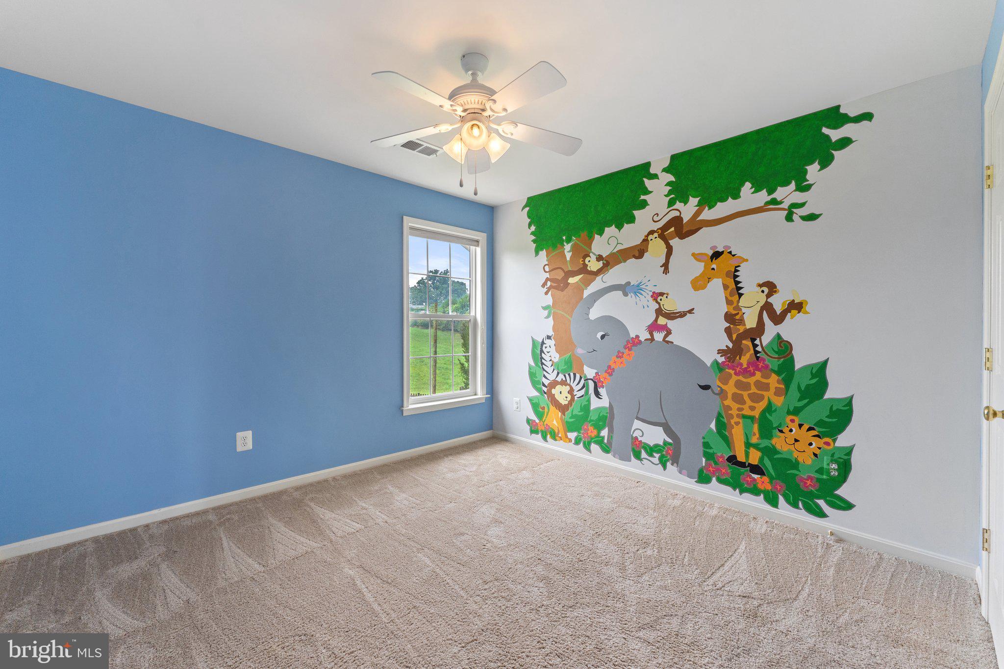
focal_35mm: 14
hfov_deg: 104.3
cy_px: 334
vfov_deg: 81.2
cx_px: 502
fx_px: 390
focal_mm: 14
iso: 500
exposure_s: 1/20
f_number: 8
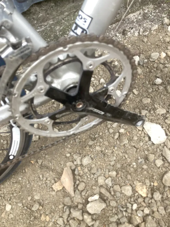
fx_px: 183
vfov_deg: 63.4
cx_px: 85
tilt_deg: -64.2
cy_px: 114
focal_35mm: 28
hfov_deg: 49.7
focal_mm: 3.99
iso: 64
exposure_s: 1/121
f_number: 1.8
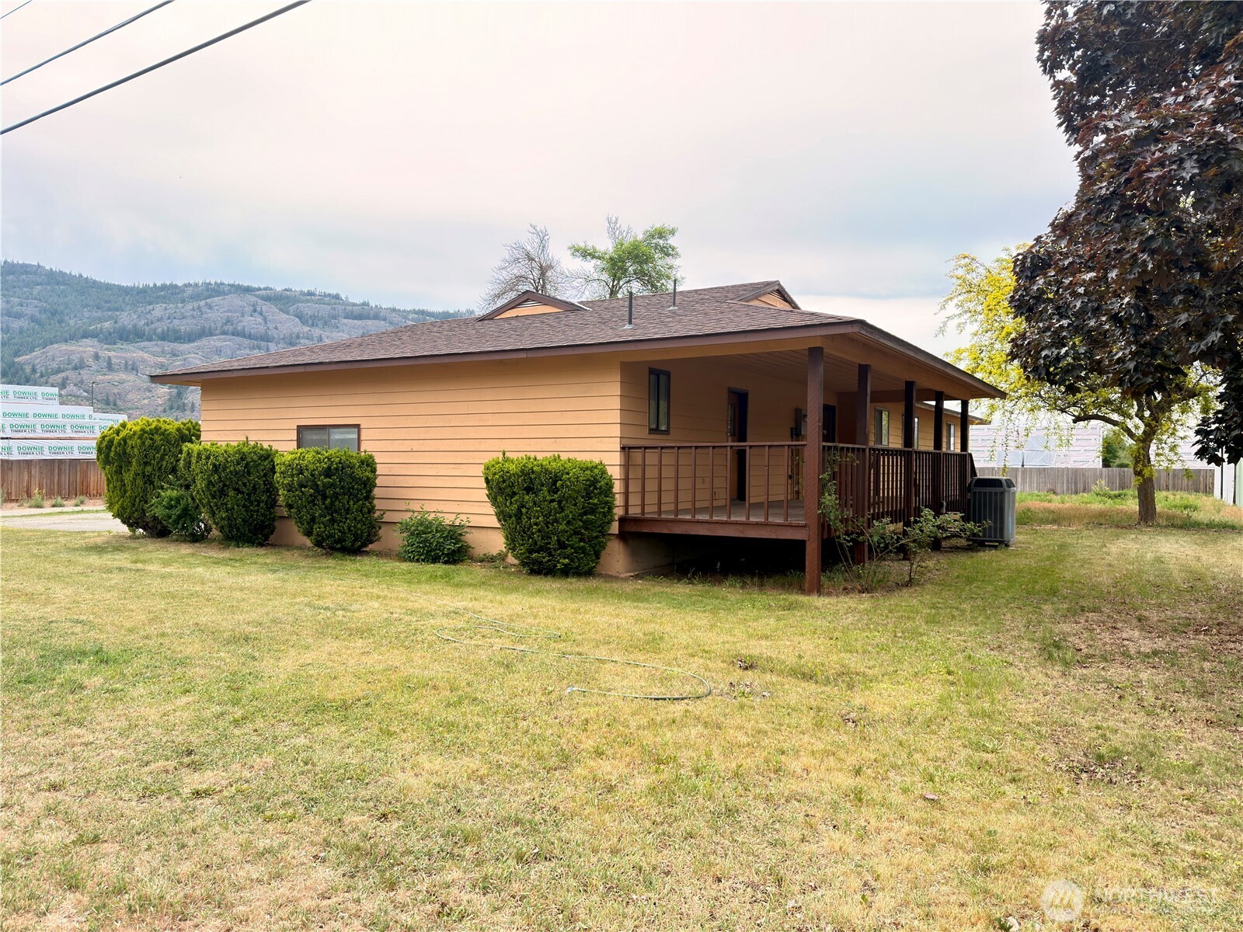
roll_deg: +0.3
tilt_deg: -1.1
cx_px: 622
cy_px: 466
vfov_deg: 56.8
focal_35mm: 24
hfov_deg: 71.6
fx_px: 862
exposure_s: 1/1106
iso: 80
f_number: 1.78
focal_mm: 6.76
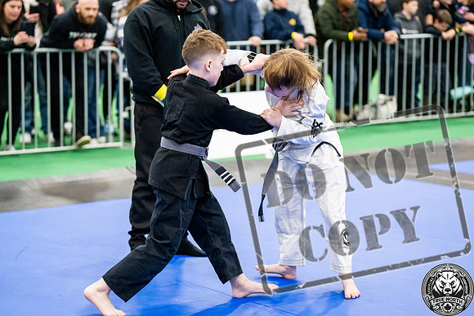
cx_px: 237
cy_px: 158
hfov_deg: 20.0
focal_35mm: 102
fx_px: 1343
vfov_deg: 13.4
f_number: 2.8
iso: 6400
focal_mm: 102
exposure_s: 1/640
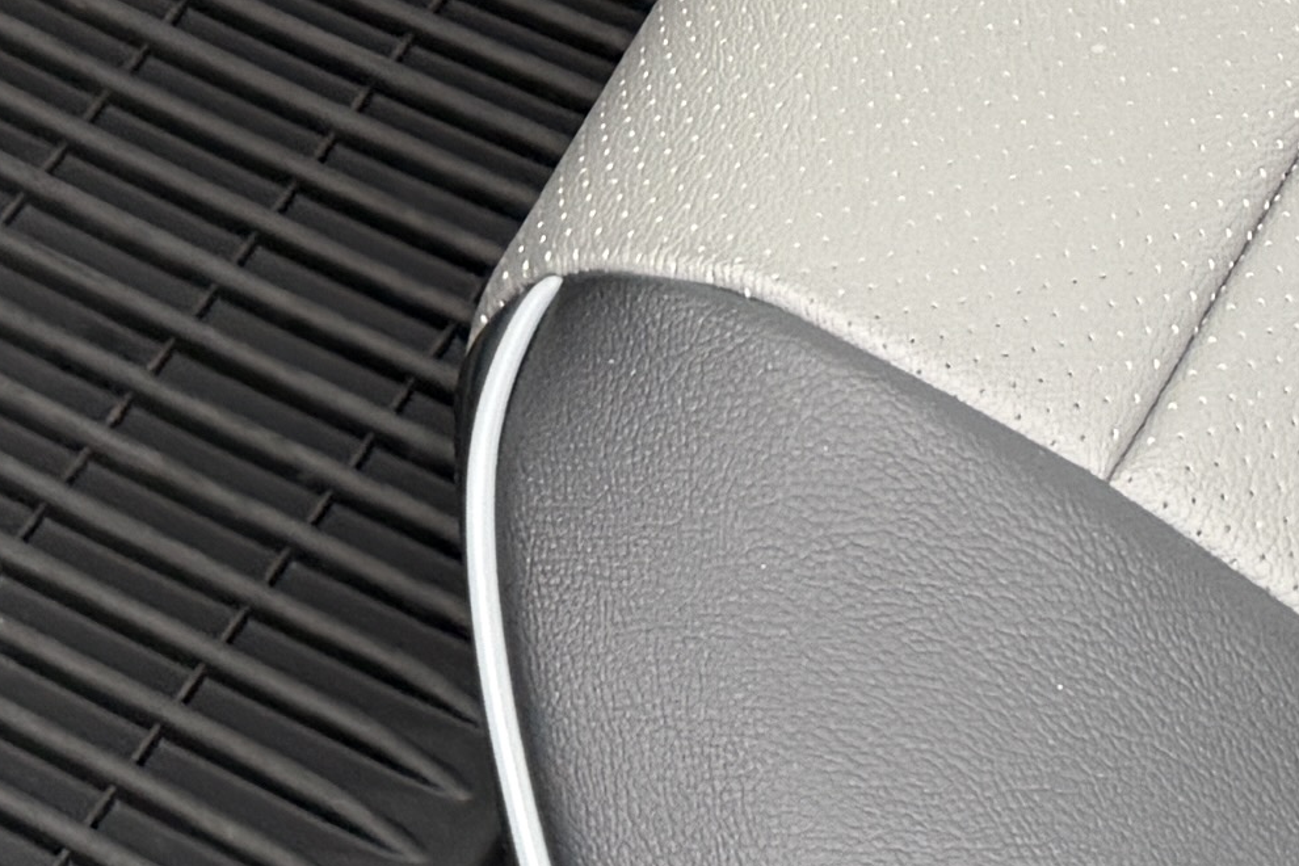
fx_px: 5196
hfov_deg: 14.2
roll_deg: -1.0
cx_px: 853
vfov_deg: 8.1
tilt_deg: -34.1
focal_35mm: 144
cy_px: -1732
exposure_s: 1/138
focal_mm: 6.76
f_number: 1.78
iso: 160
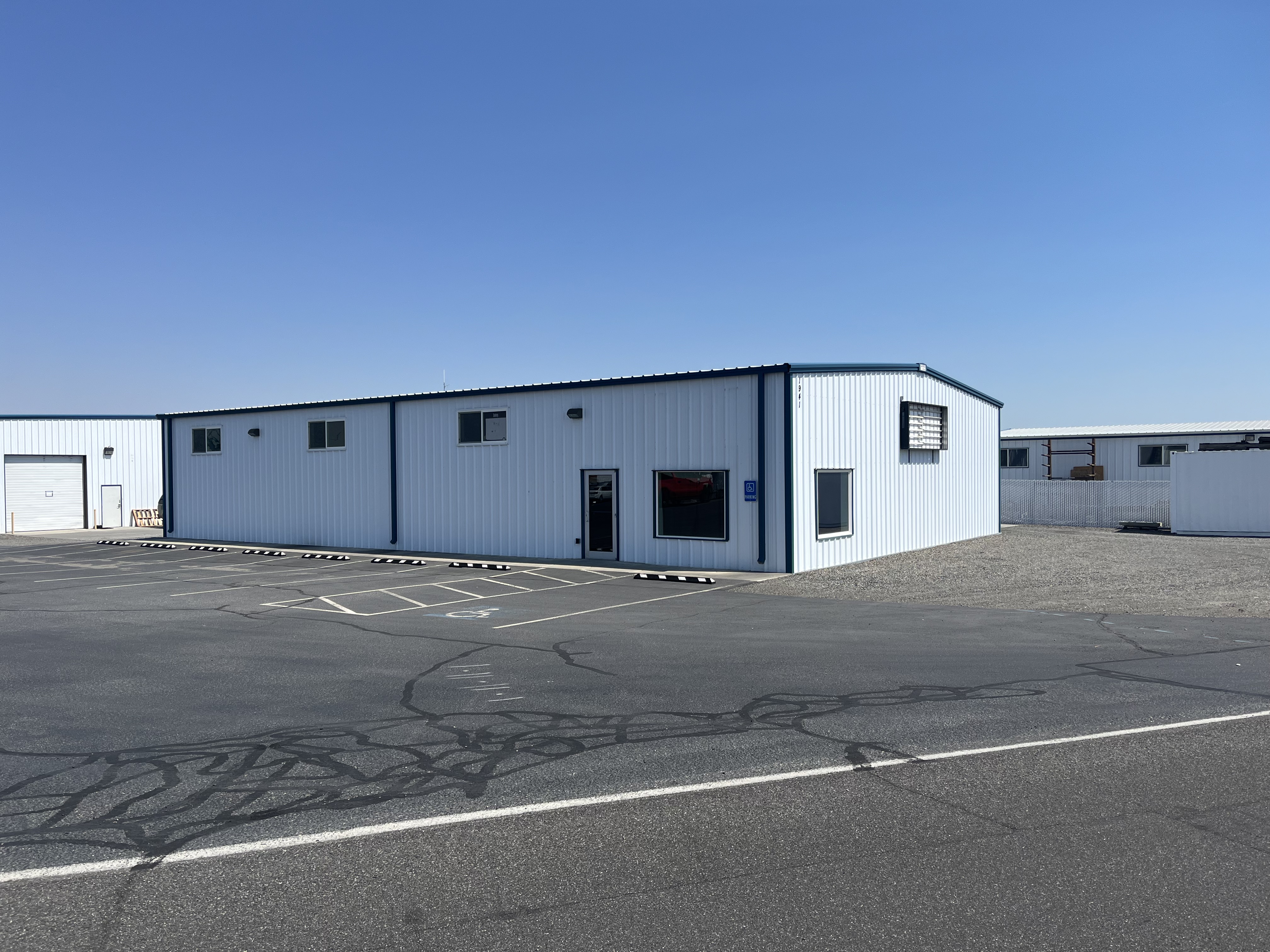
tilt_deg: -0.8
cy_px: 476
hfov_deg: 67.3
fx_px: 954
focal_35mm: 26
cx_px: 635
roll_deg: +0.8
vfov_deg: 53.1
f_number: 1.6
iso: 50
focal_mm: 5.1
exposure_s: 1/5556
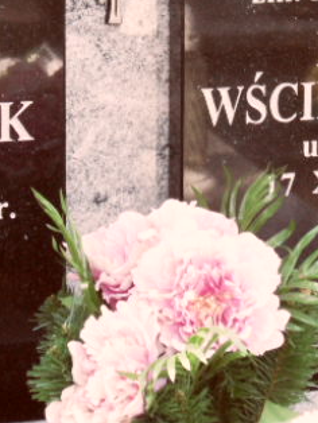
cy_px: -61
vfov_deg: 11.9
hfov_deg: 9.1
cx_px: 191
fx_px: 1994
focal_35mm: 163
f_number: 3.8
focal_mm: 8.2
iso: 100
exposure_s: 1/90
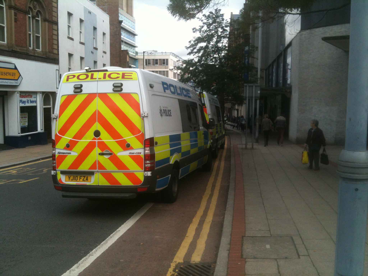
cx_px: 184
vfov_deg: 40.7
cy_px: 138
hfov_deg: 52.6
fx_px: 372
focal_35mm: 35
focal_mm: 3.85
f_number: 2.8
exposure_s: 1/405
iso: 64
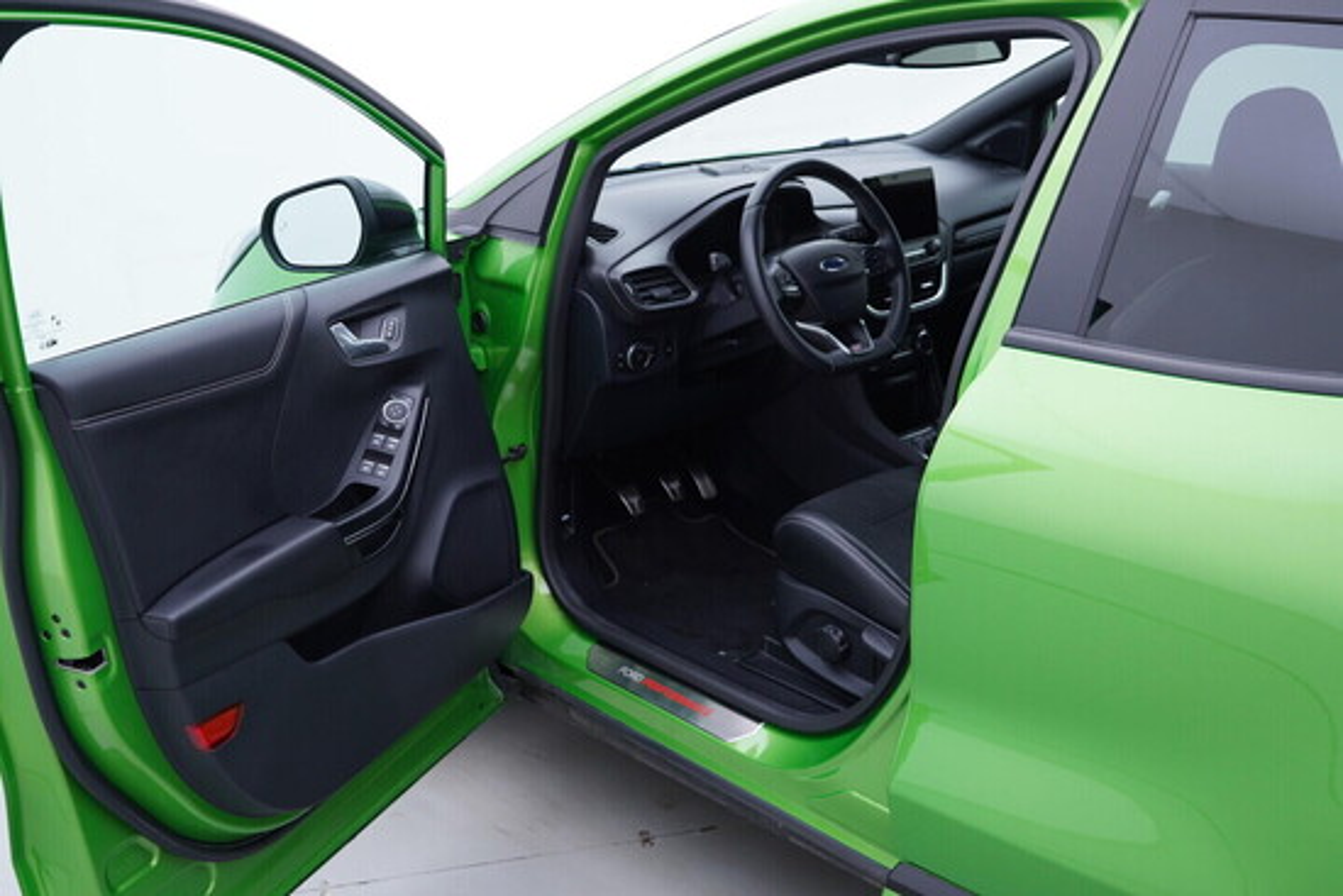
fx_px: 1343
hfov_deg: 53.1
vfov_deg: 36.9
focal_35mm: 36
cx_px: 672
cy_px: 448
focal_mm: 24
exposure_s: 1/40
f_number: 3.2
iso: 125
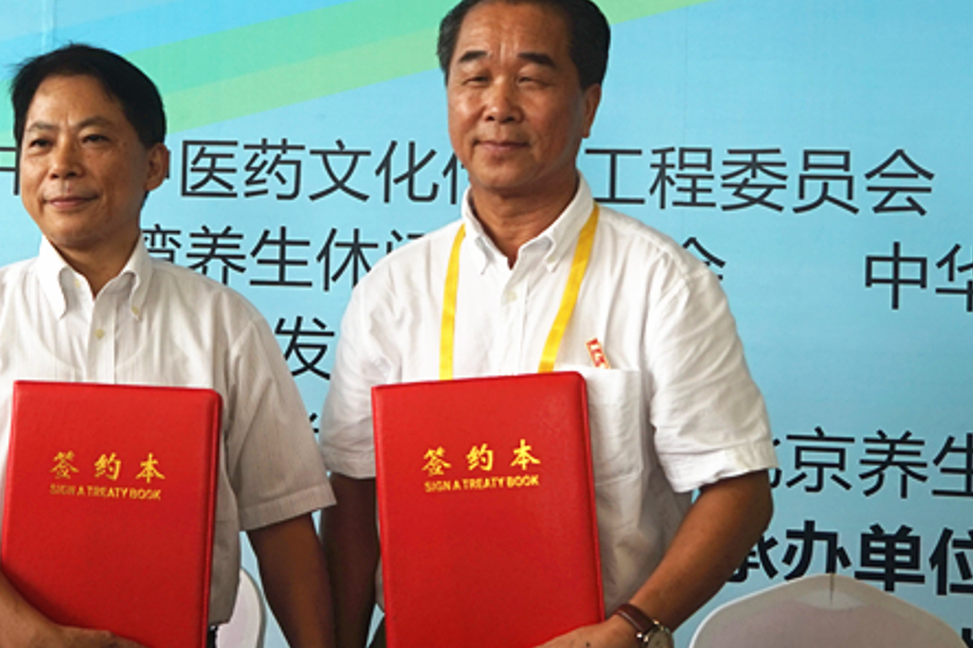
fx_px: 1756
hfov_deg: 30.6
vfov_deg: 20.8
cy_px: 203
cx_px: 292
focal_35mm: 65
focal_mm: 24
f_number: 4
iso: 320
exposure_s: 1/160
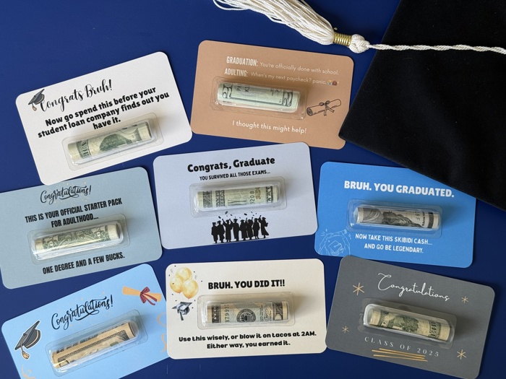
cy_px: 190
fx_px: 702
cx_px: 253
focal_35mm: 48
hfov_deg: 39.7
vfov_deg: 30.3
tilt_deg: -87.2
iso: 50
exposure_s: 1/122
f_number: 1.78
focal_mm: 6.76
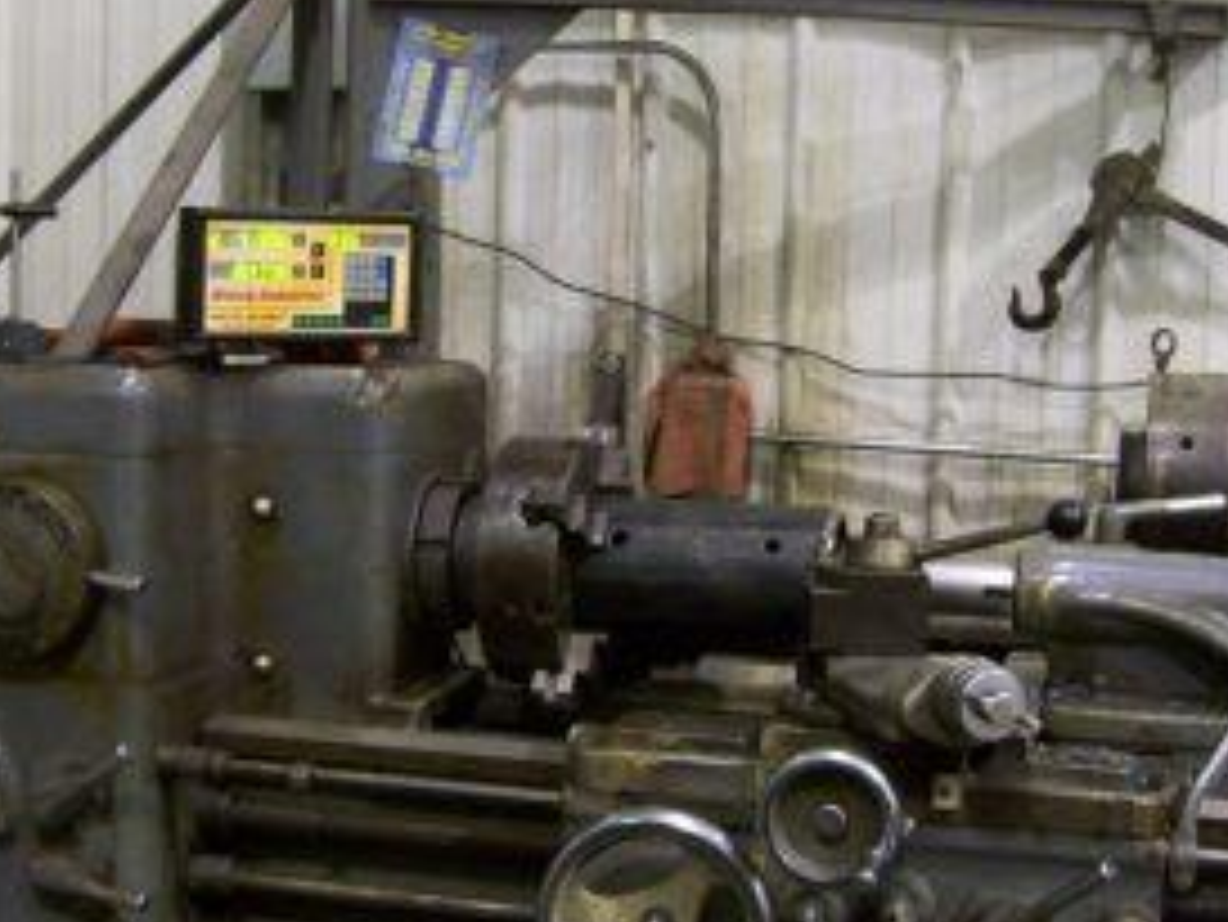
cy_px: 490
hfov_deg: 32.6
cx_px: 477
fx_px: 2094
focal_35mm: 59
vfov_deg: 24.8
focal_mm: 6
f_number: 2.7
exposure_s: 1/8
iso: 200
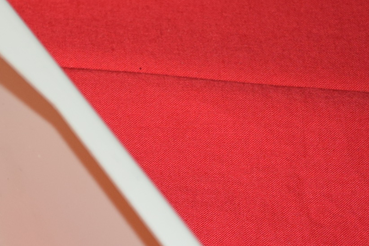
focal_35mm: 142
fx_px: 1456
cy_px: 305
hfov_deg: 13.7
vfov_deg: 9.5
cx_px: -154
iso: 400
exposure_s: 1/40
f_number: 5.6
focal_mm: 26
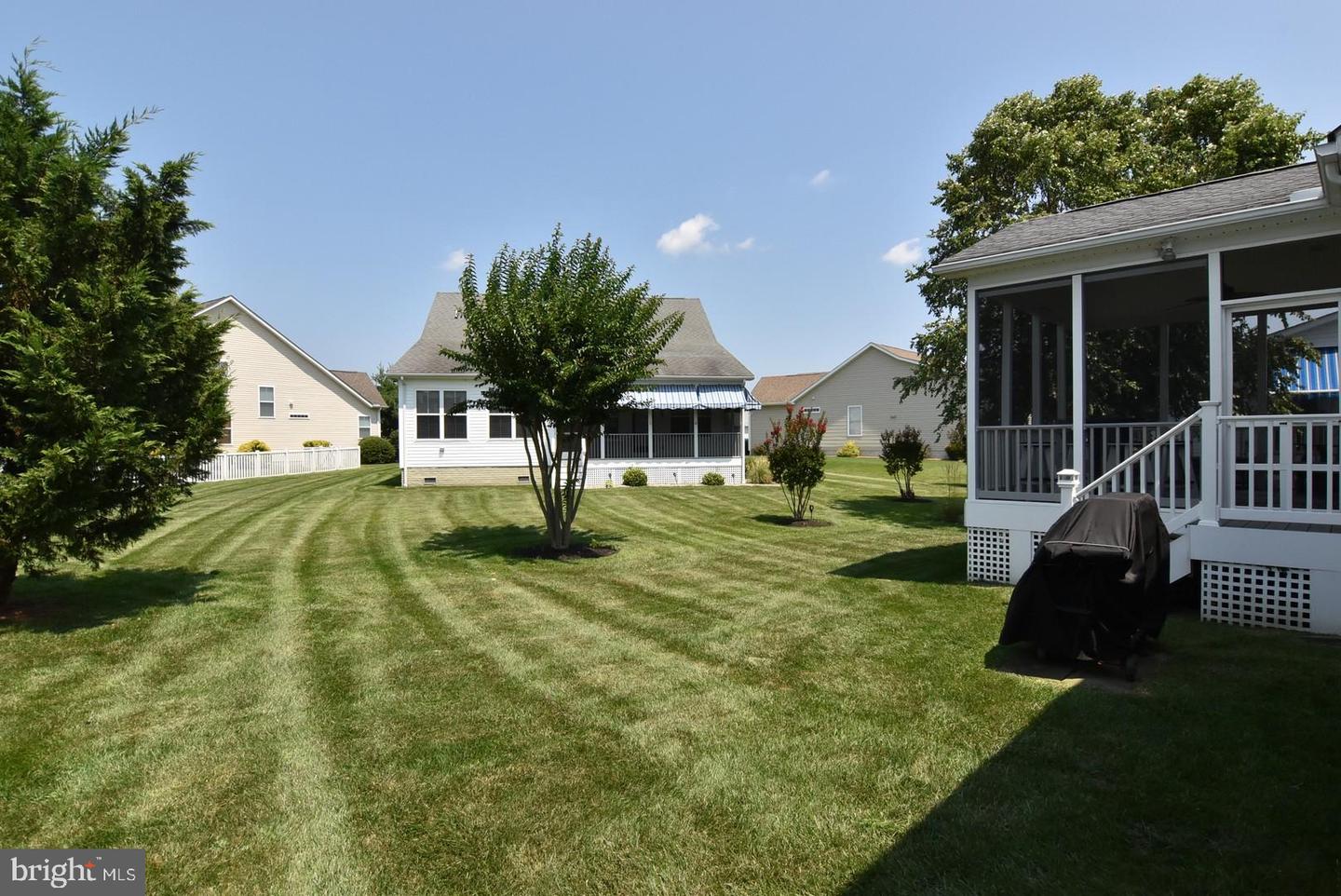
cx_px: 670
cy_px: 448
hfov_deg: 90.0
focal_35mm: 18
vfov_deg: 67.5
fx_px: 671
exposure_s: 1/800
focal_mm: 12
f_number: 14
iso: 800
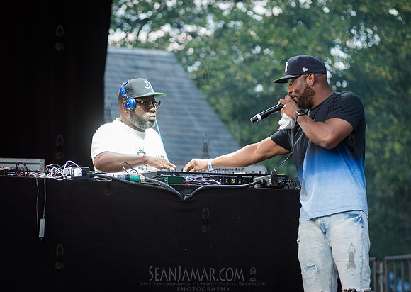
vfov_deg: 7.5
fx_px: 2231
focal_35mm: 192
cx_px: 152
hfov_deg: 10.5
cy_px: 145
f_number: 4
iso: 500
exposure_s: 1/320
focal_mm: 155
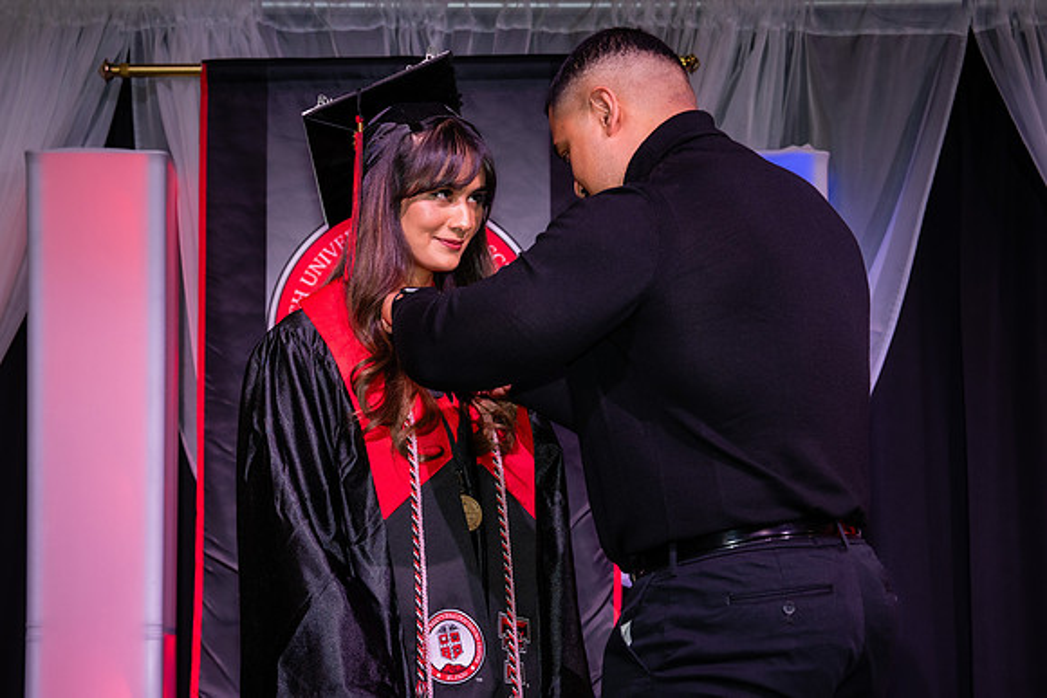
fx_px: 2718
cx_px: 487
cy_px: 365
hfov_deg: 21.8
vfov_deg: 14.6
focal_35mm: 93
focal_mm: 70
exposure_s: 1/160
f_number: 5.6
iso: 800
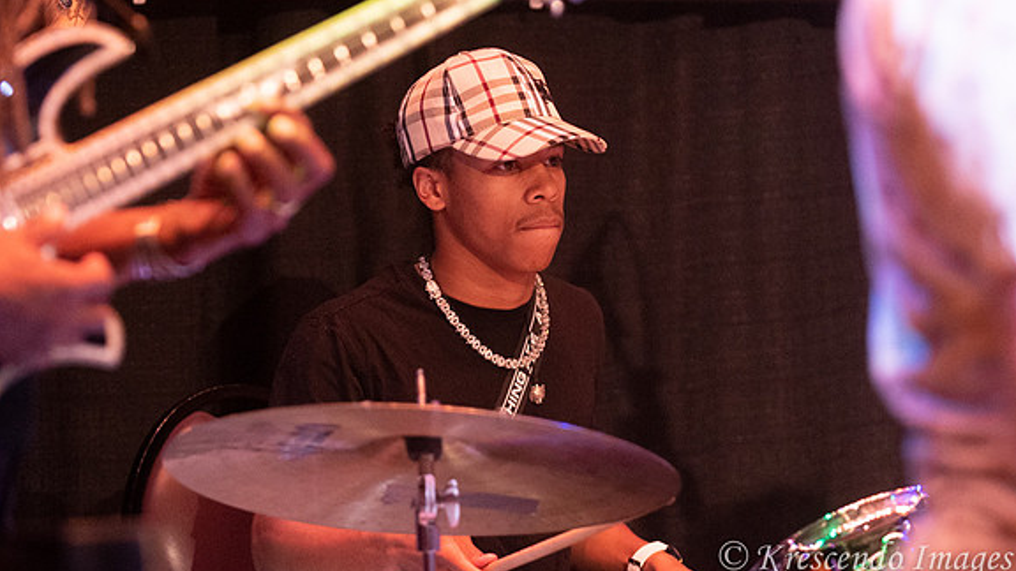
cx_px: 510
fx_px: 5119
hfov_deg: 11.3
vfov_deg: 6.4
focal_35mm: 190
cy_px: 255
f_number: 2.8
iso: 3200
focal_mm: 120
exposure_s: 1/200
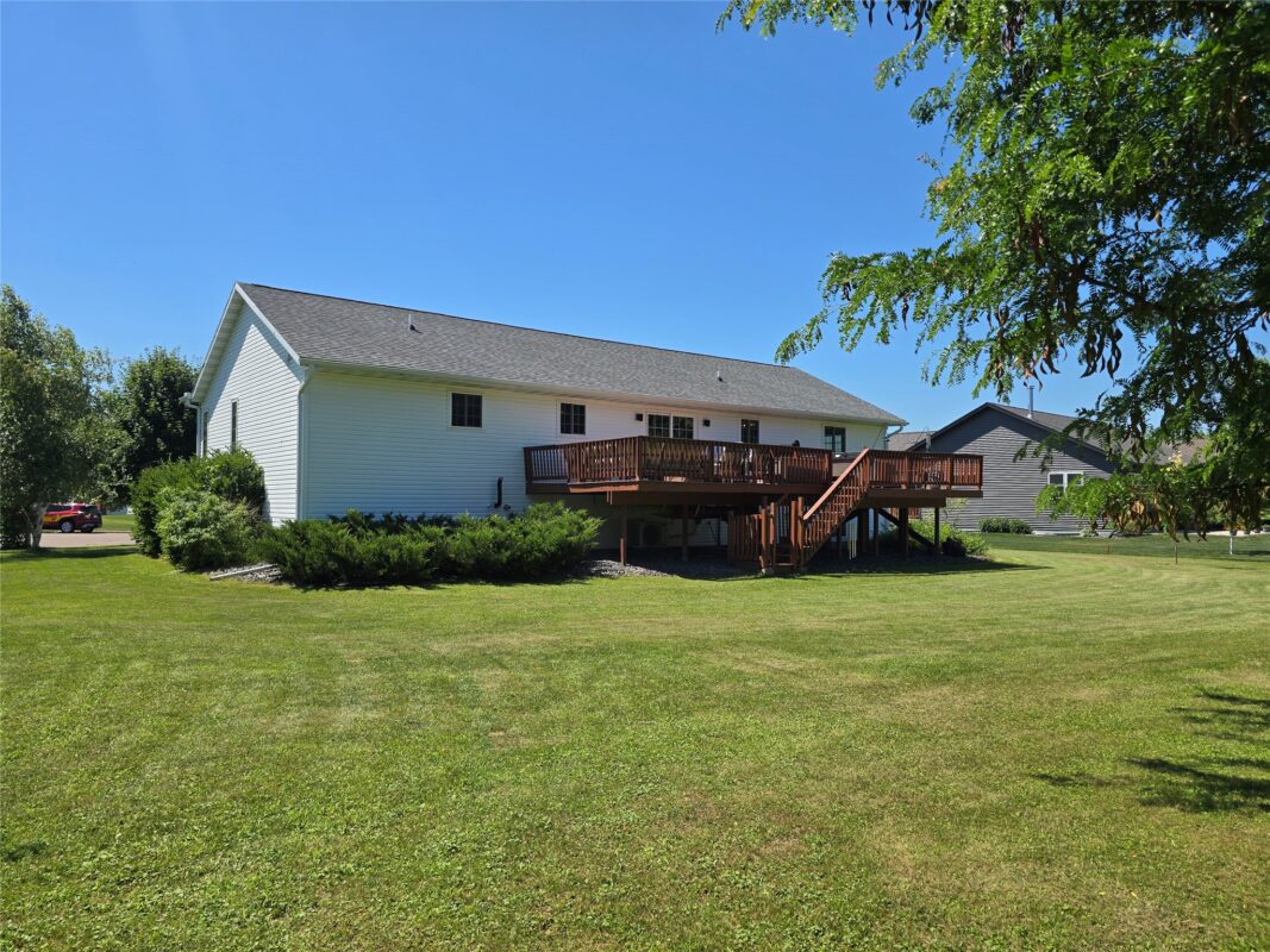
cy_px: 476
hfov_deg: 73.9
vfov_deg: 58.9
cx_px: 635
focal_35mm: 23
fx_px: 844
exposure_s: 1/761
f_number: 1.7
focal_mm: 6.3
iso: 12
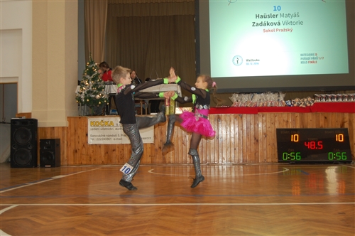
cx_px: 178
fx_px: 443
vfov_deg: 29.8
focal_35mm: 45
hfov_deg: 43.7
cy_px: 118
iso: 400
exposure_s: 1/60
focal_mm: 30
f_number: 4.2
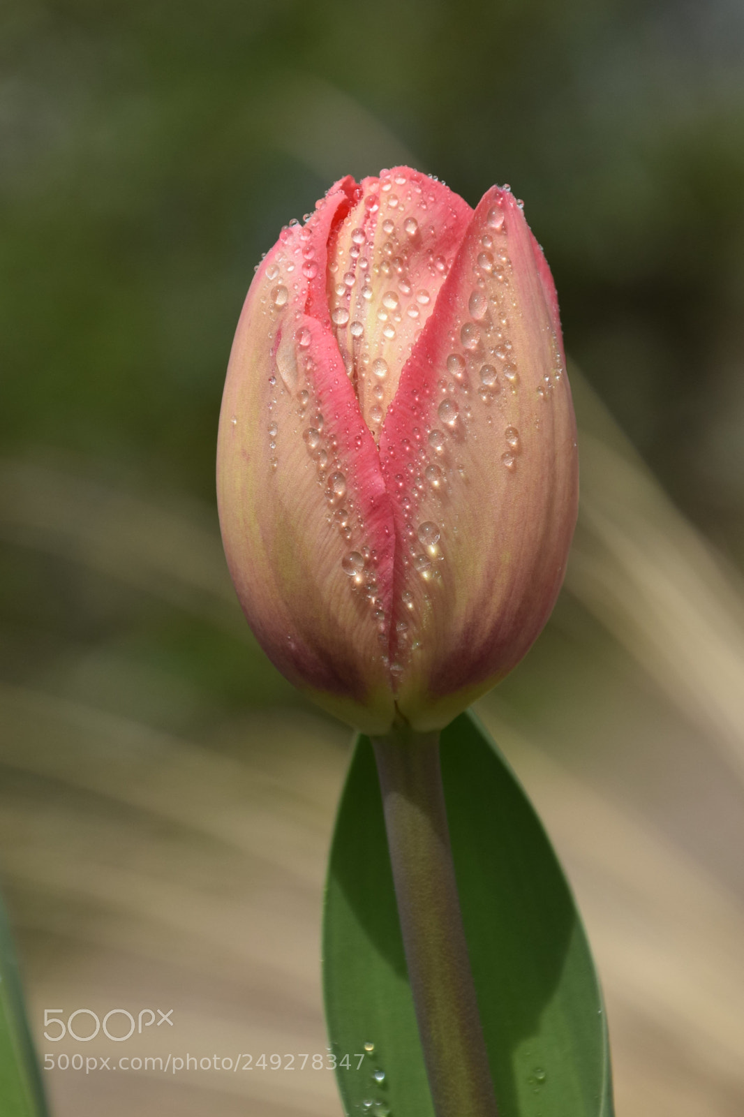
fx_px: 4884
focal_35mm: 158
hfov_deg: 8.7
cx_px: 372
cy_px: 558
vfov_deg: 13.0
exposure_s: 1/800
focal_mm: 105
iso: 200
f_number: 8
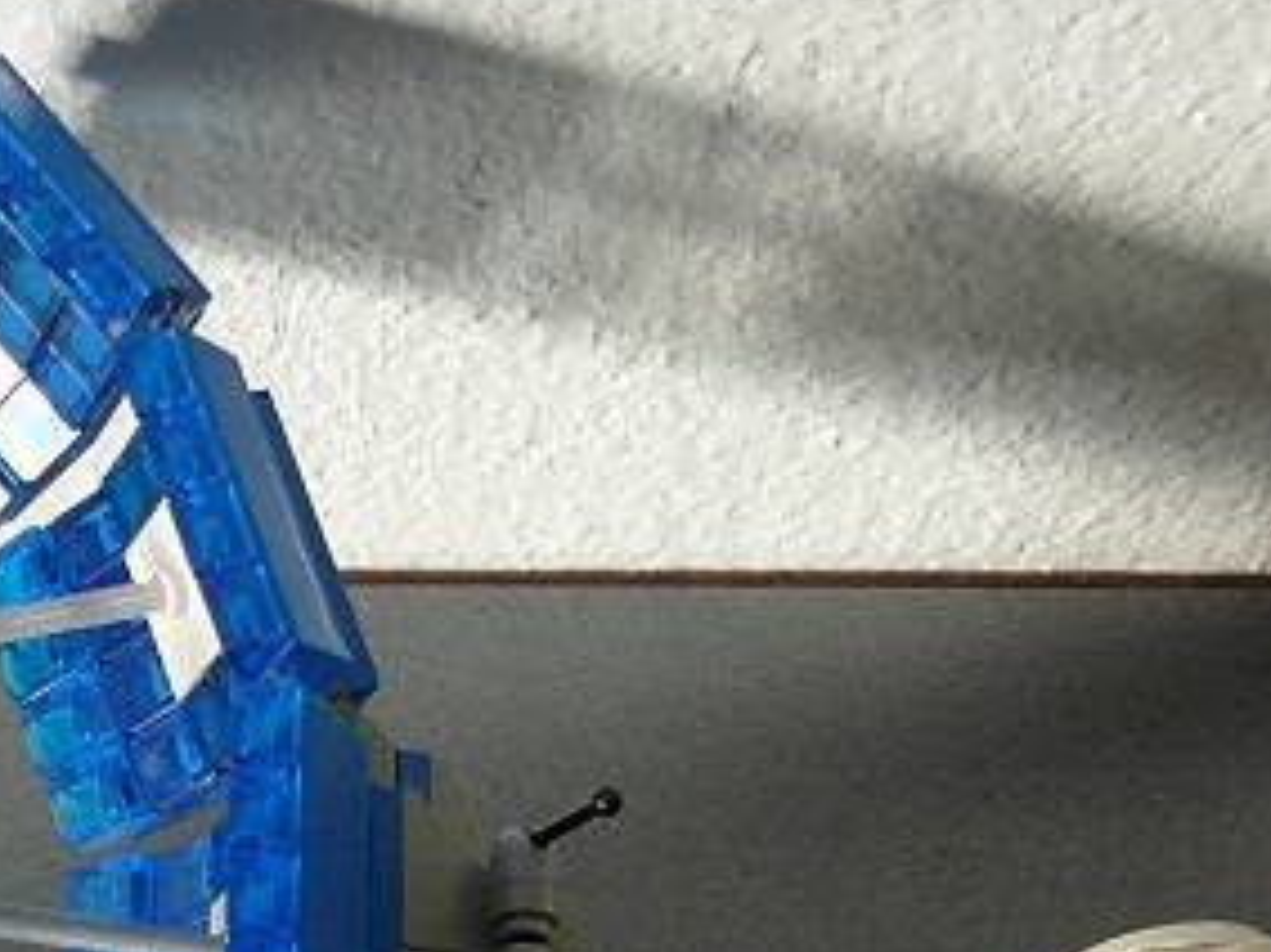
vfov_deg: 15.3
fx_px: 3487
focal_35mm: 95
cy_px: 943
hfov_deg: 20.5
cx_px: 337
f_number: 2.8
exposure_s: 1/25
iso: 200
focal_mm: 5.2
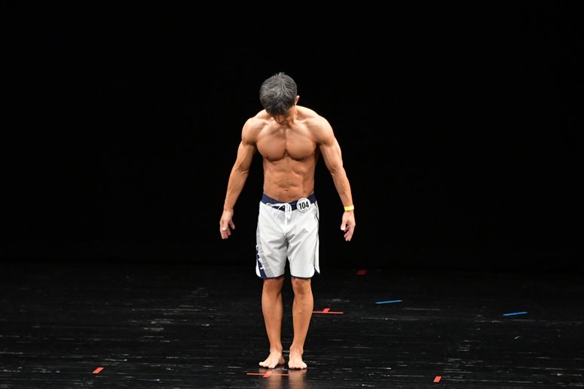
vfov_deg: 4.8
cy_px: 194
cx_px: 292
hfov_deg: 7.2
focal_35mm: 285
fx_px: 4621
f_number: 5.6
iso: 3200
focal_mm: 190
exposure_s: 1/400
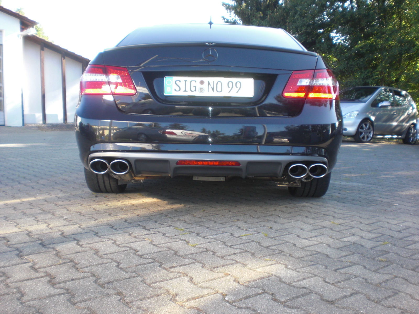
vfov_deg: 37.7
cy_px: 157
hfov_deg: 49.0
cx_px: 210
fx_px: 460
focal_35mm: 38
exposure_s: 1/100
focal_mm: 6.3
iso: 64
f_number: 3.1
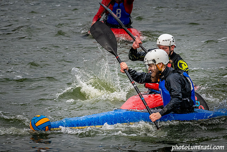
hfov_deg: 6.8
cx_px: 144
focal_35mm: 305
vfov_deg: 4.5
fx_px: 1923
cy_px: 97
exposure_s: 1/2000
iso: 3200
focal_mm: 240
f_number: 9
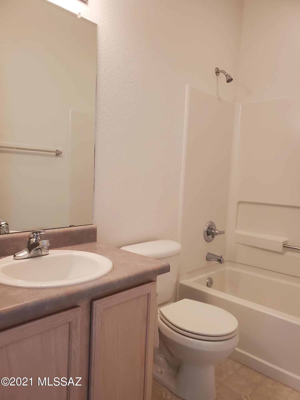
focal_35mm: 26
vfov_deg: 67.3
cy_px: 200
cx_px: 150
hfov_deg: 53.1
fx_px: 300
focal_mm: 4.3
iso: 320
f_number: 2.4
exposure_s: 1/120
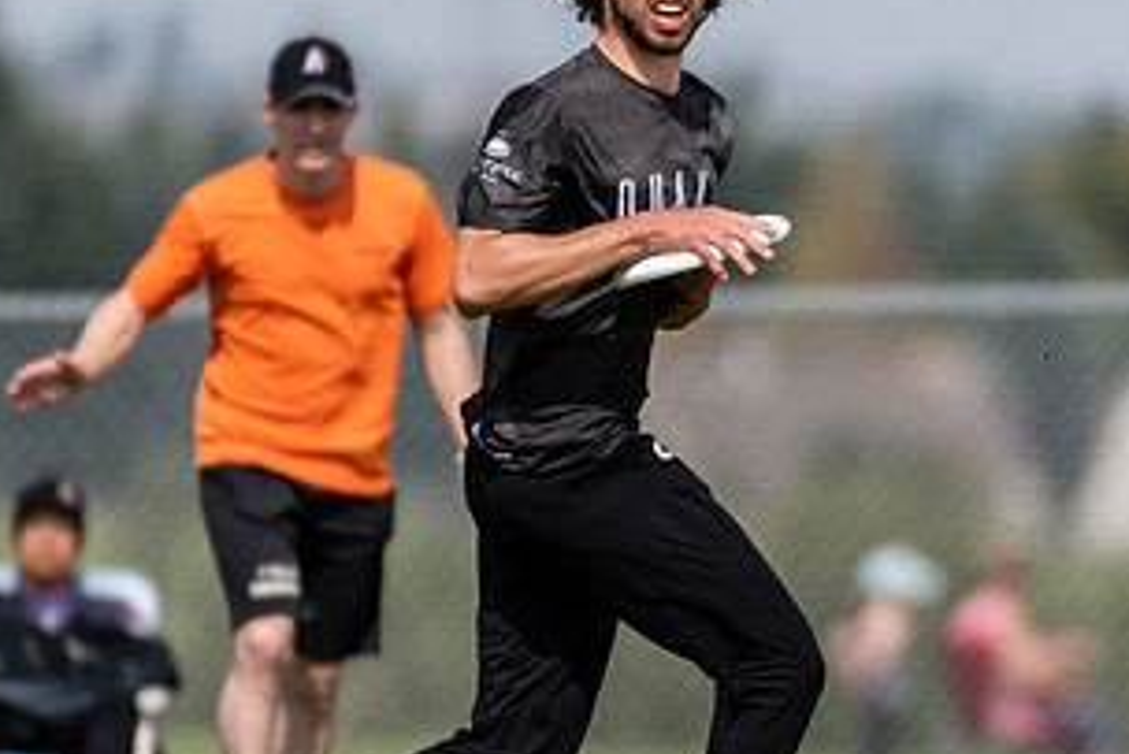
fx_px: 45744
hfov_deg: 1.4
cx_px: 848
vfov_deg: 0.9
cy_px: 397
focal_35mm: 1458
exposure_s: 1/1250
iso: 100
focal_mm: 400
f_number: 4
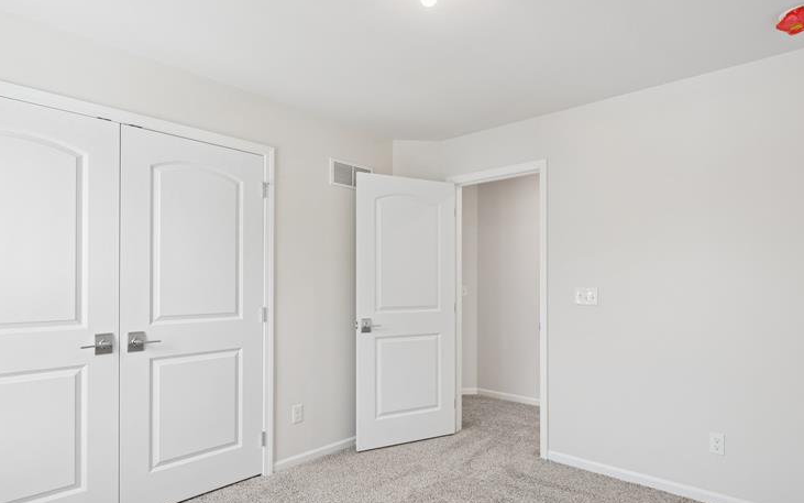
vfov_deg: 59.5
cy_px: 285
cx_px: 463
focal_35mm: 20
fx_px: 438
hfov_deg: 84.5
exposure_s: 1/3
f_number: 9
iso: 100
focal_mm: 14
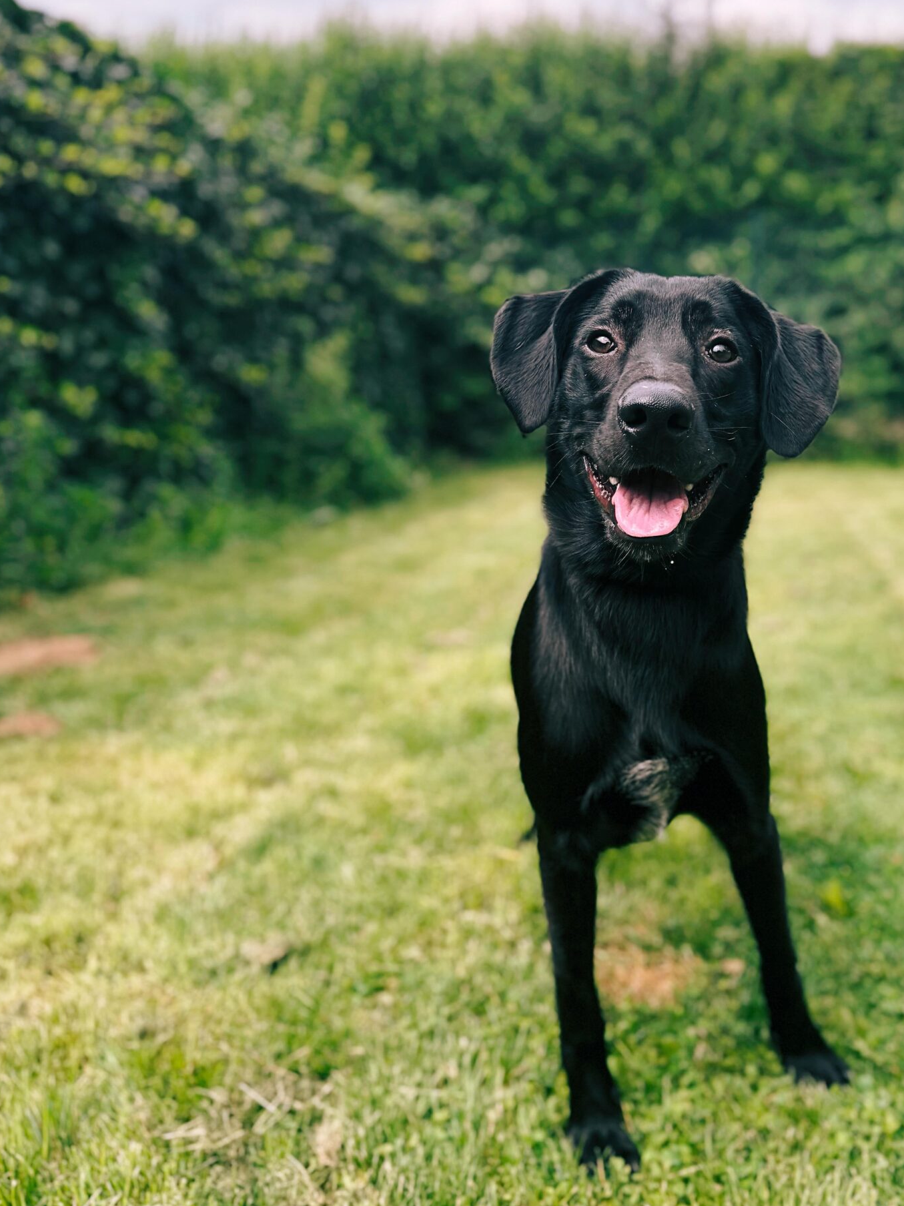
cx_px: 622
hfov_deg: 41.1
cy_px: 635
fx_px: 1184
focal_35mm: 34
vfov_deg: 53.9
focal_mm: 6.76
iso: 80
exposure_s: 1/1366
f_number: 1.78
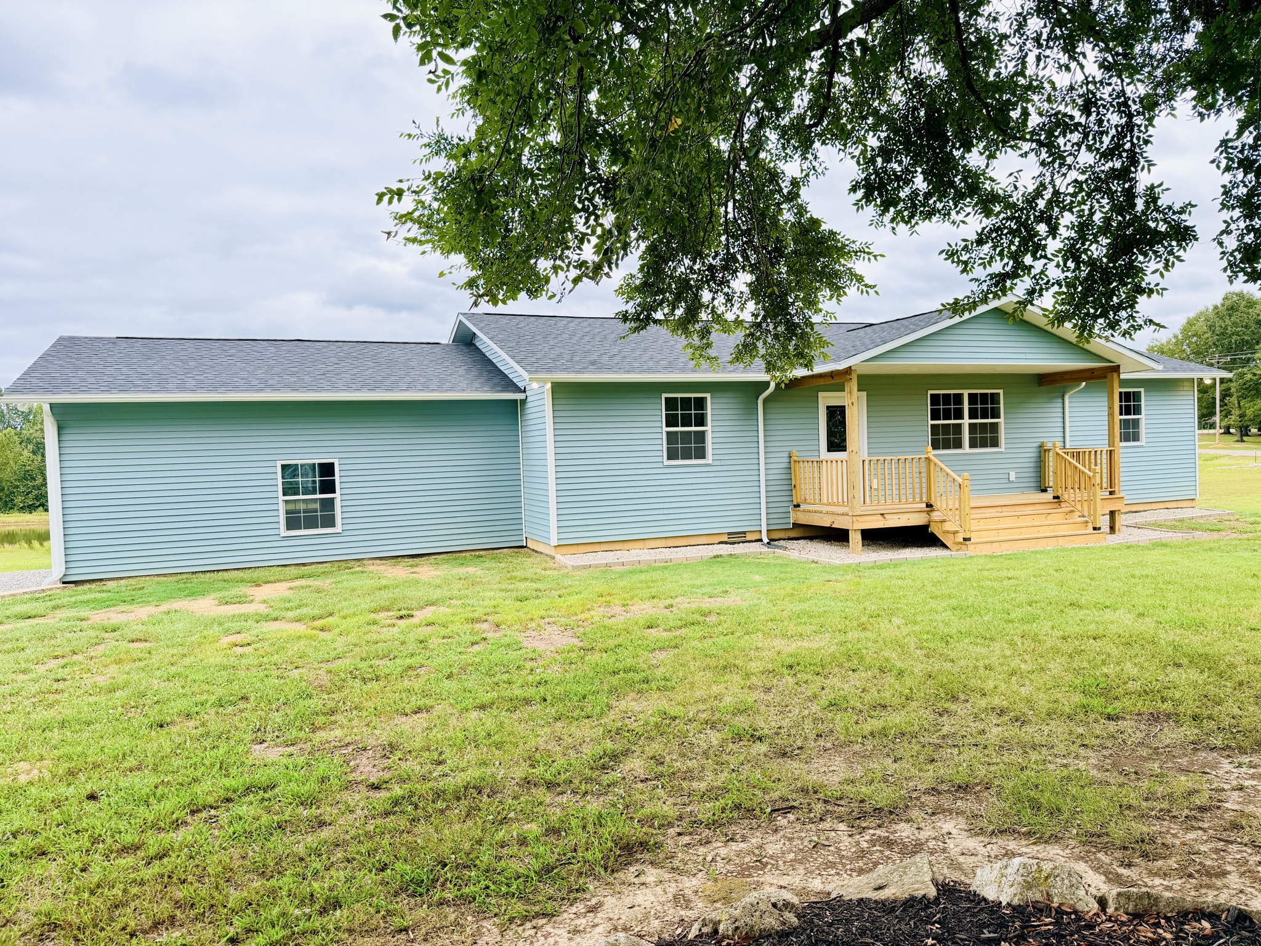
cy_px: 473
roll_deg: +1.6
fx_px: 874
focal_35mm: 24
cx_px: 630
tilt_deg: -1.8
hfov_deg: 71.6
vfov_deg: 56.8
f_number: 1.78
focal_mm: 6.76
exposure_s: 1/1727
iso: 100
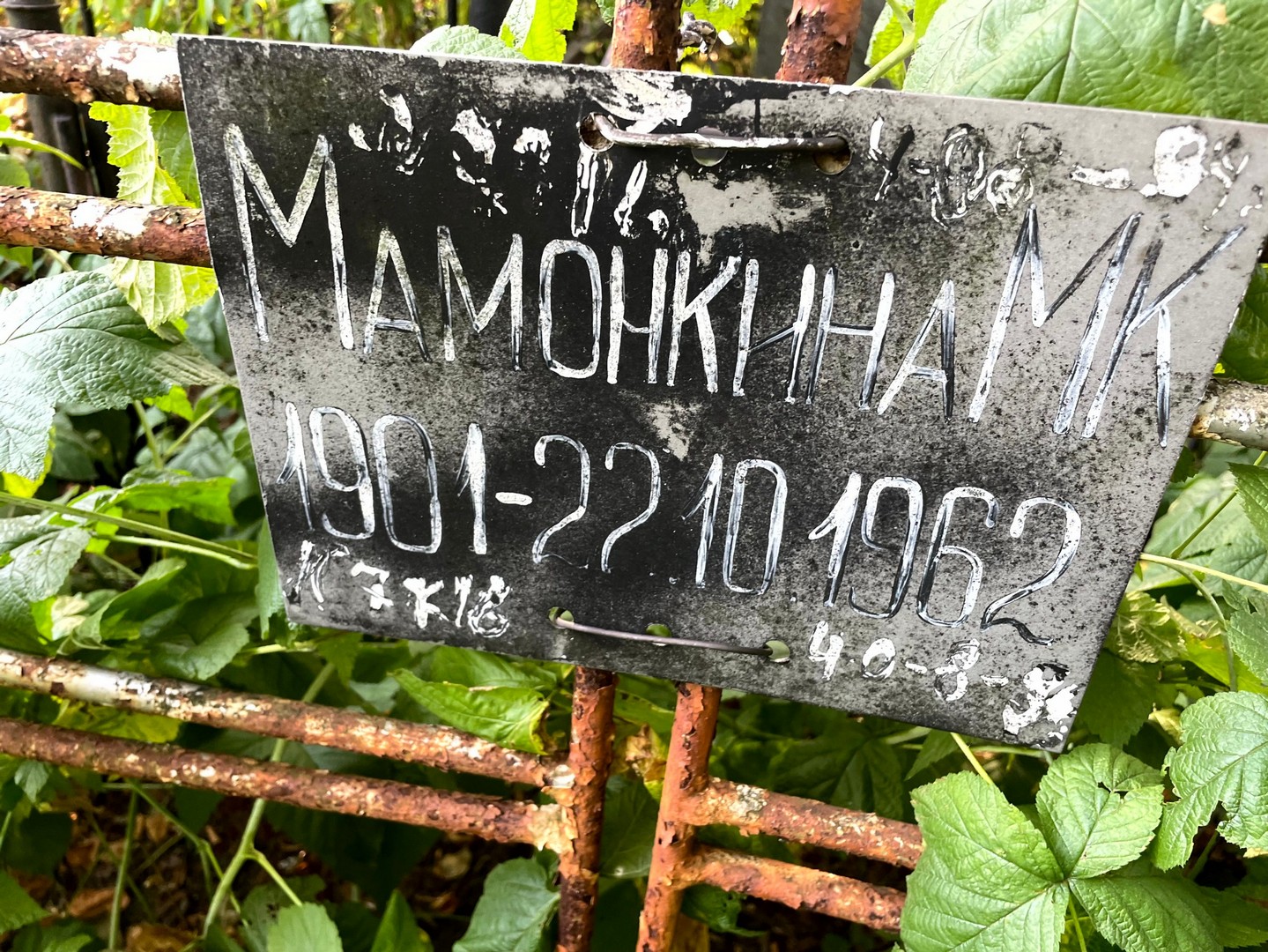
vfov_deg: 53.1
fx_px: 953
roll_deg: -7.5
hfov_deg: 67.3
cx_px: 634
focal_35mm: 26
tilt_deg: -34.1
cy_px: 476
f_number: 1.6
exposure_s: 1/121
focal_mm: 4.2
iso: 100
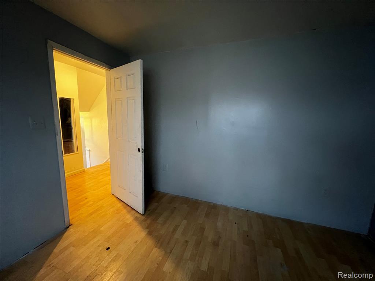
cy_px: 140
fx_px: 141
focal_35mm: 13
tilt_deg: -9.0
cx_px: 188
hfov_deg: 106.2
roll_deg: -1.3
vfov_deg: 89.9
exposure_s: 1/40
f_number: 1.8
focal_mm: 1.57
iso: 640
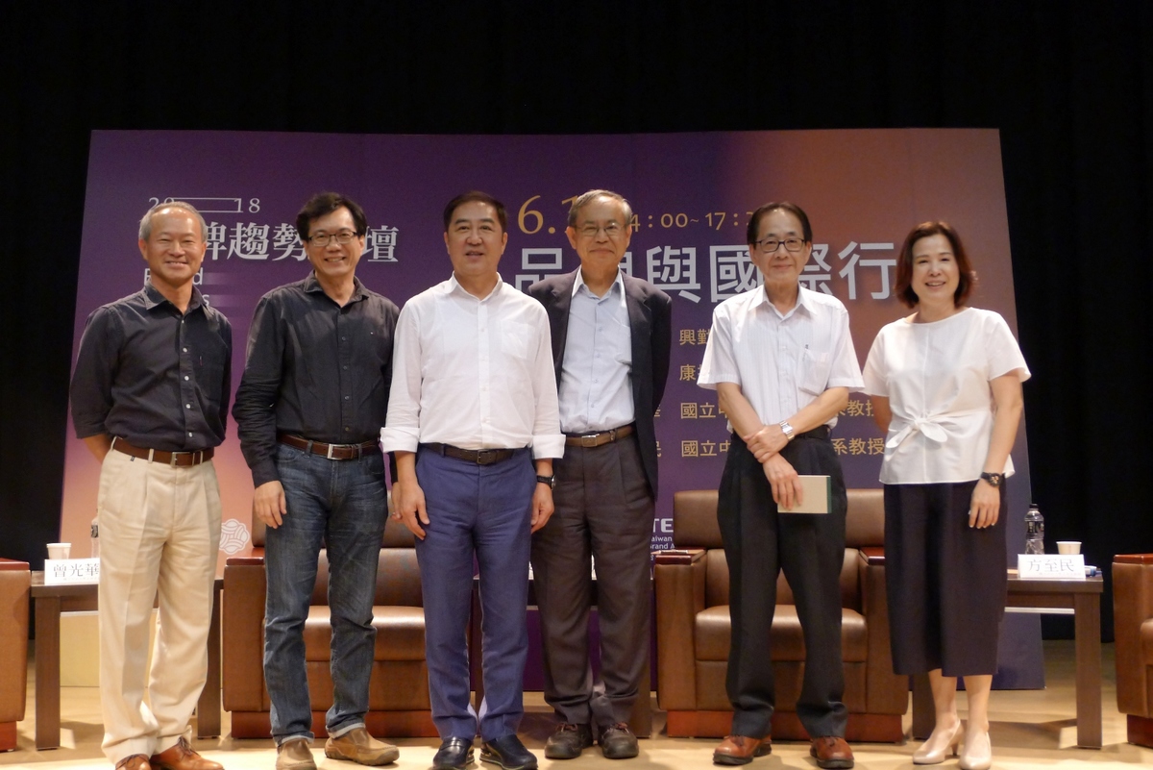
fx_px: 1378
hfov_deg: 45.4
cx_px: 576
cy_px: 385
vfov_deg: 31.2
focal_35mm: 43
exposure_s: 1/60
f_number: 2.5
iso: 400
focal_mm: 9.2
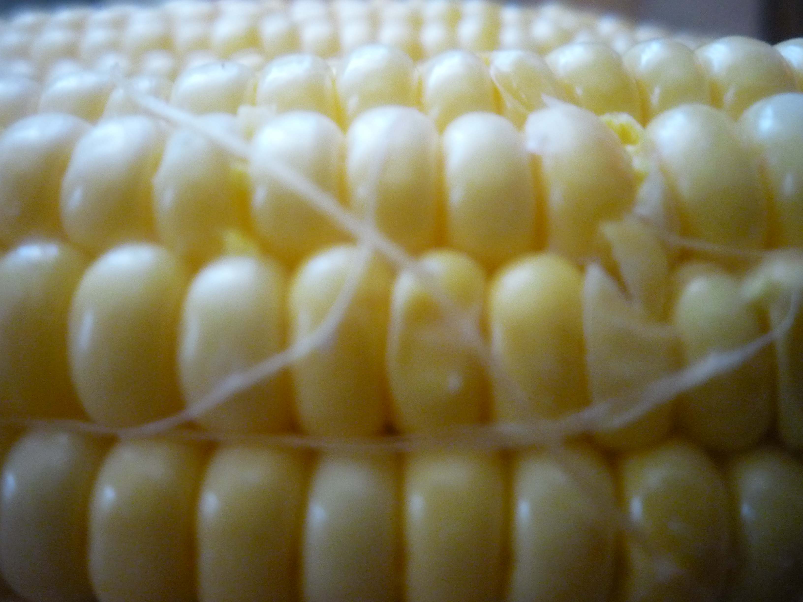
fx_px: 742
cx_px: 402
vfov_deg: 44.2
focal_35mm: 32
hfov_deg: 56.8
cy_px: 301
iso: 400
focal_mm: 5.2
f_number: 3.3
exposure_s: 1/25
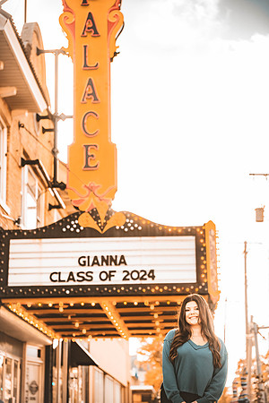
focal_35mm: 70
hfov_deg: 19.5
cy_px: 202
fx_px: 785
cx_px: 134
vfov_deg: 28.8
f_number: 2.8
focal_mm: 70
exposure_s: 1/4000
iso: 1600
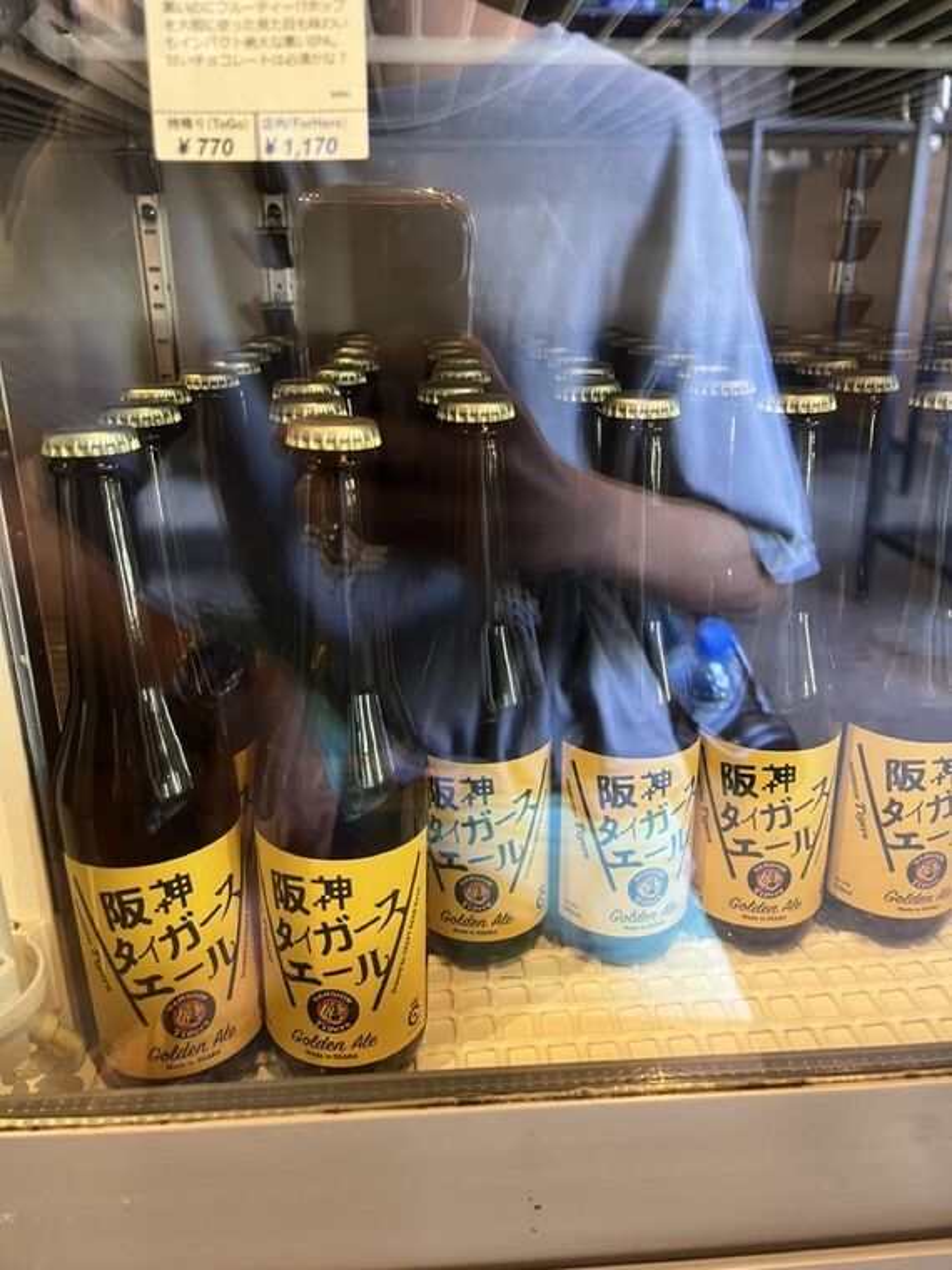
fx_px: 953
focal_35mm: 26
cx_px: 476
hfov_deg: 53.1
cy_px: 635
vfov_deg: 67.3
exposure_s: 1/40
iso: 500
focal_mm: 5.1
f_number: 1.6
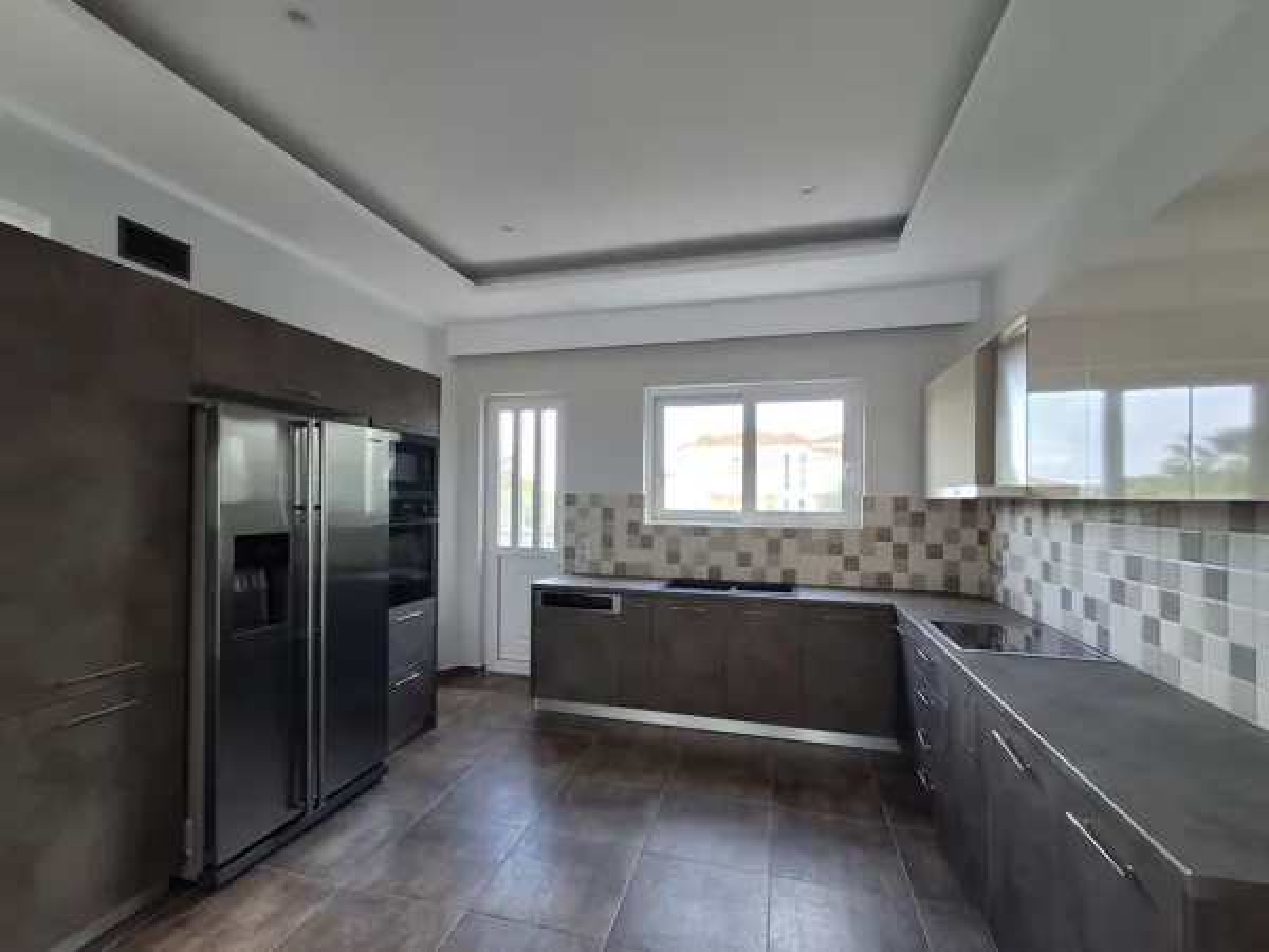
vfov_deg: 78.1
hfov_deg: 94.5
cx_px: 634
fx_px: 587
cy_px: 476
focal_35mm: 16
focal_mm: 1.64
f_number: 2.2
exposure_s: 1/50
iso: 50
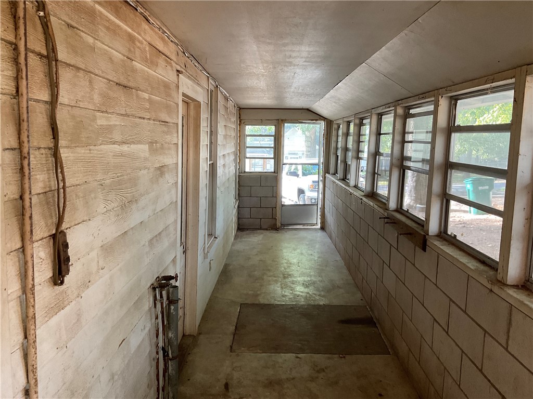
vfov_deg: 48.2
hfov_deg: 61.7
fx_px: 447
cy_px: 200
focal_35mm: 29
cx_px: 266
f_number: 1.8
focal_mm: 3
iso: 100
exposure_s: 1/60
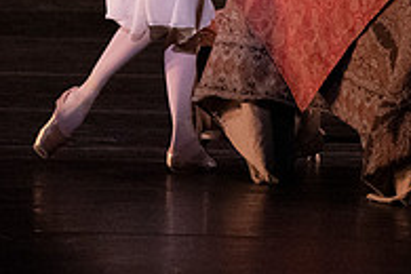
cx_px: 287
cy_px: -109
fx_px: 12557
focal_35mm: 1100
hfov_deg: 1.9
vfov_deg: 1.2
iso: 20000
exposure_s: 1/400
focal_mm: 370
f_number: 5.6
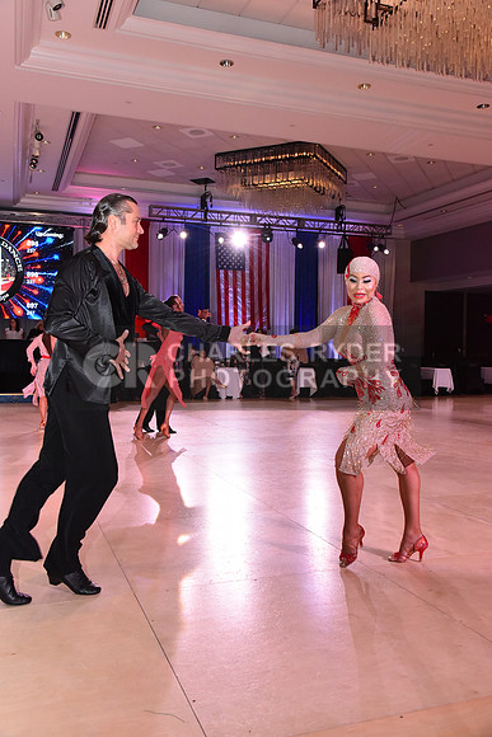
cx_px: 246
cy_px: 368
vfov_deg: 60.3
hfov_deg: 42.3
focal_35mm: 31
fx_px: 635
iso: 2500
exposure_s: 1/320
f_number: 7.1
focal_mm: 31
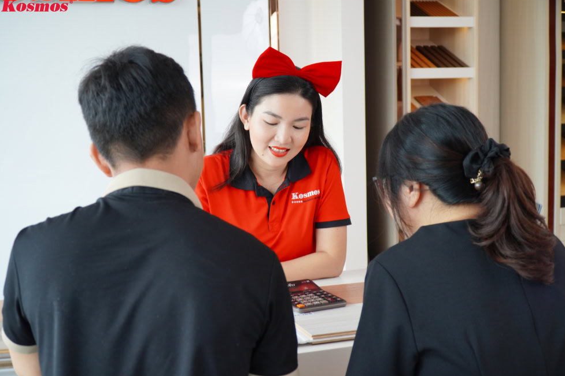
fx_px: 675
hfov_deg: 45.4
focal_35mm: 43
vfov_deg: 31.2
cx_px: 279
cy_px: 185
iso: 400
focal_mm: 28
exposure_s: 1/160
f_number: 4
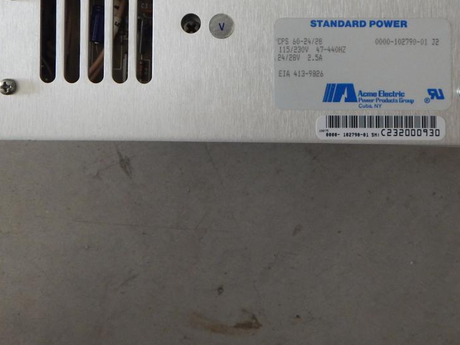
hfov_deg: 50.1
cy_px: 61
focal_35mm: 37
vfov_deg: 37.1
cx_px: 215
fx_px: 492
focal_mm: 4
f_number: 3
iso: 400
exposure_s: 1/100
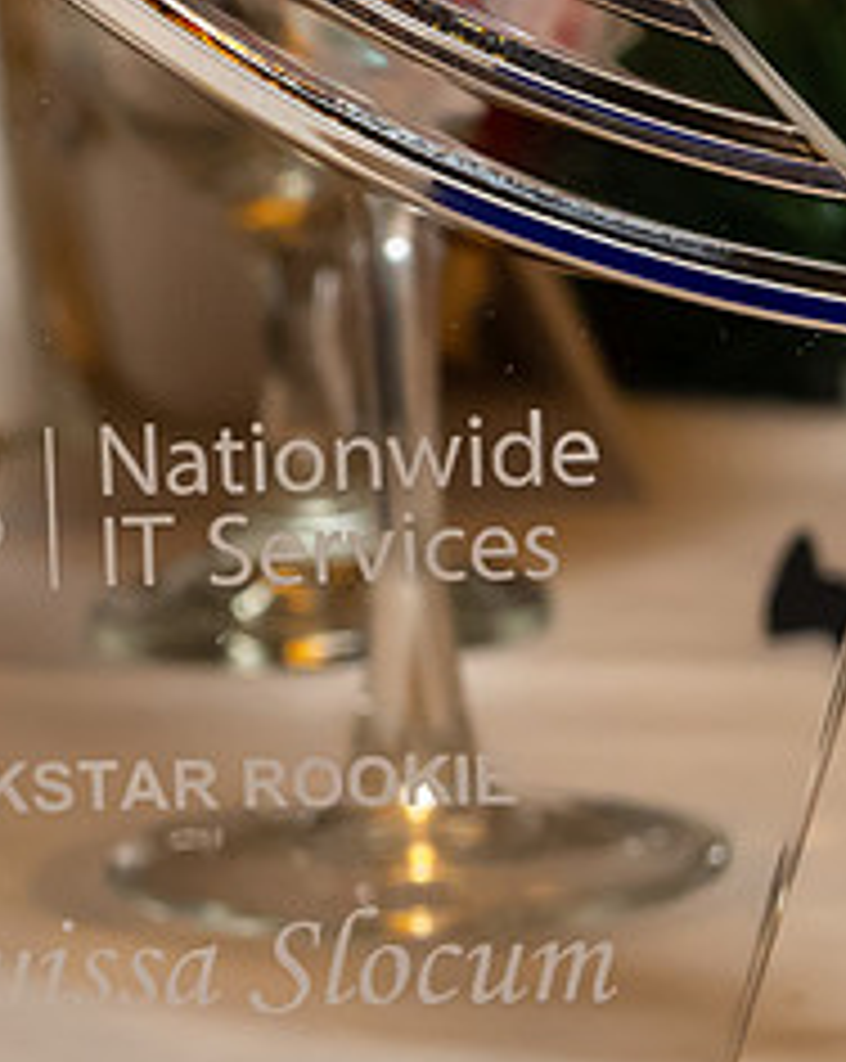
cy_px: 750
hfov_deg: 6.0
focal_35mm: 250
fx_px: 7845
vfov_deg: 7.7
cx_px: -729
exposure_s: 1/250
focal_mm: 50
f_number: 7.1
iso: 1000
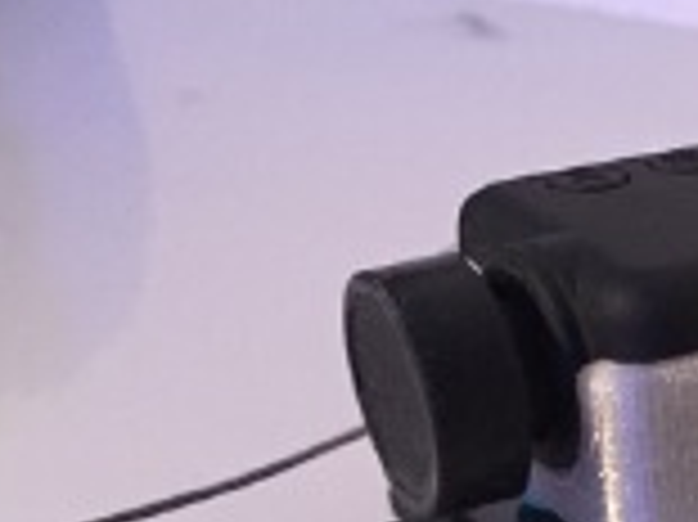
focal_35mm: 100
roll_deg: +0.8
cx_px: 1074
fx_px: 2015
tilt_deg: -26.1
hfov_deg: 17.5
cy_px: 567
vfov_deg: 14.4
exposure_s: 1/17
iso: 400
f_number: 2.2
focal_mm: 4.15
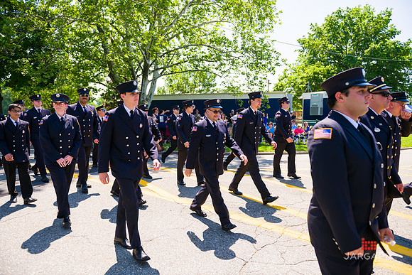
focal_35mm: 24
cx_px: 206
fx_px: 275
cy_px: 138
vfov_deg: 53.2
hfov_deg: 73.7
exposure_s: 1/1250
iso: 200
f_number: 5
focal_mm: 24
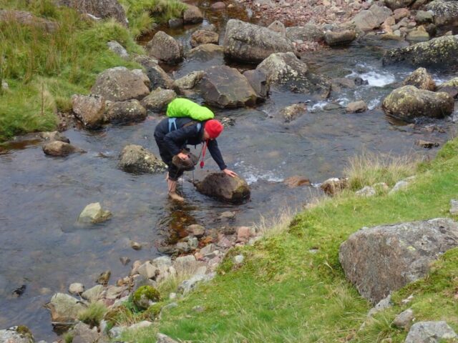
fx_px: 1204
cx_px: 229
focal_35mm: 91
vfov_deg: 16.2
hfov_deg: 21.5
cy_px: 172
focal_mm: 16.48
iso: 100
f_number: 4.7
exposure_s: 1/100
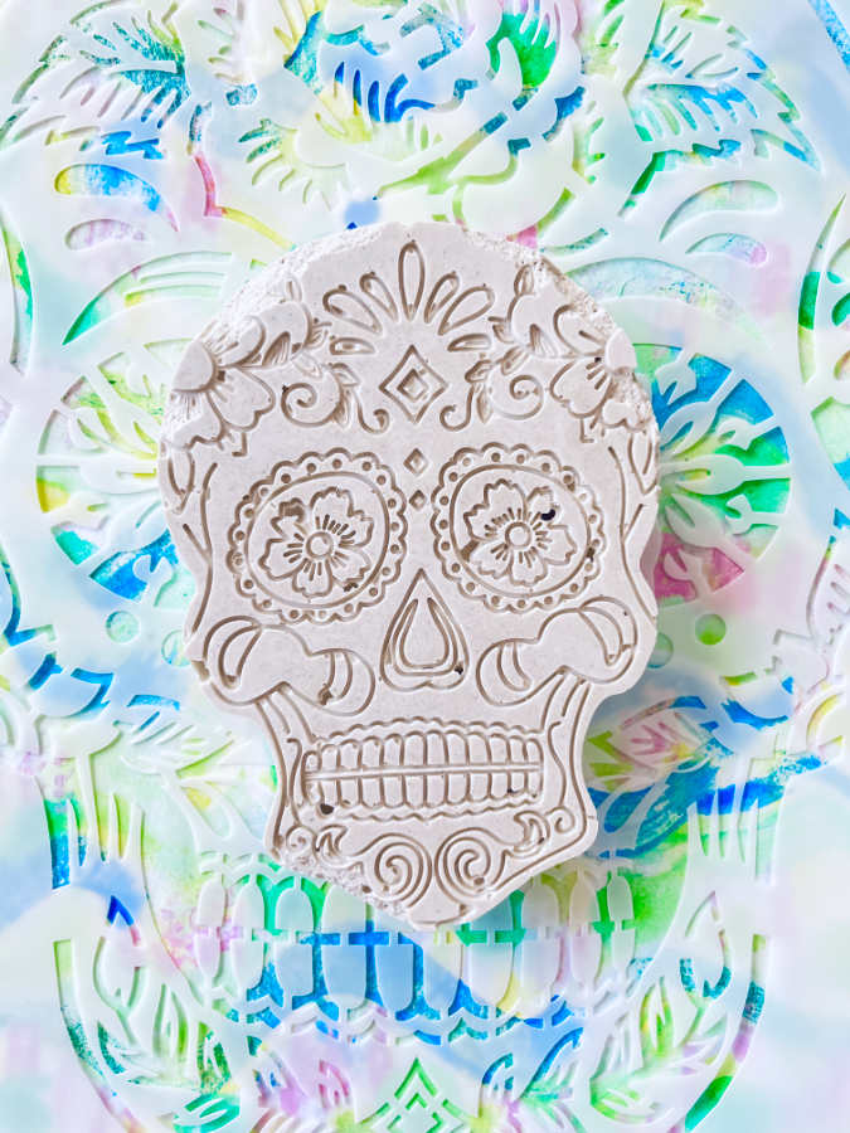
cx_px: 425
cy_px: 566
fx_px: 851
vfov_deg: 67.3
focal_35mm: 26
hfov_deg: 53.1
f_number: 1.6
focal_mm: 4.2
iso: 50
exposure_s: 1/121
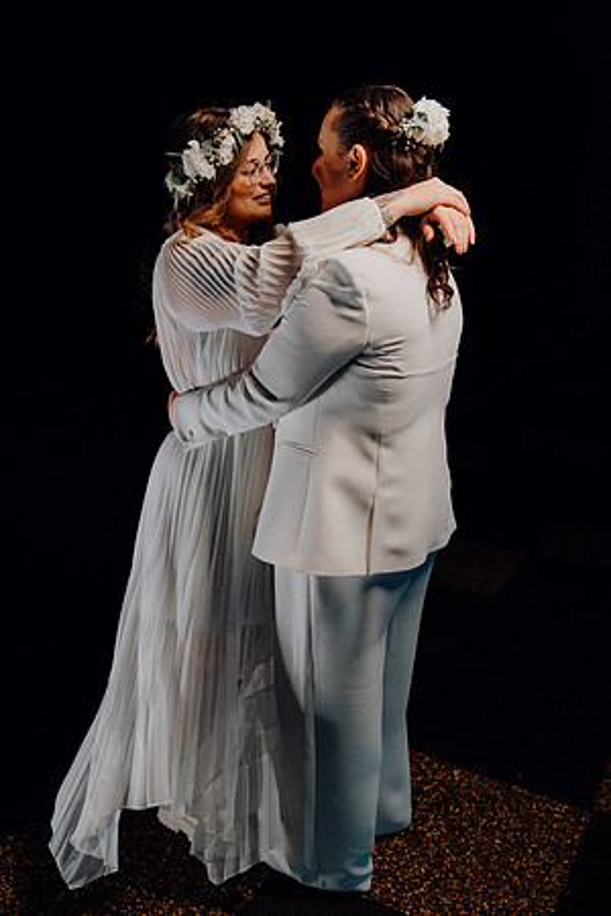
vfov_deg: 51.9
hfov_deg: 35.9
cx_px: 306
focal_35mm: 37
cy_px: 458
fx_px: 942
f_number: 3.5
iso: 5000
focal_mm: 37
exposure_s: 1/160
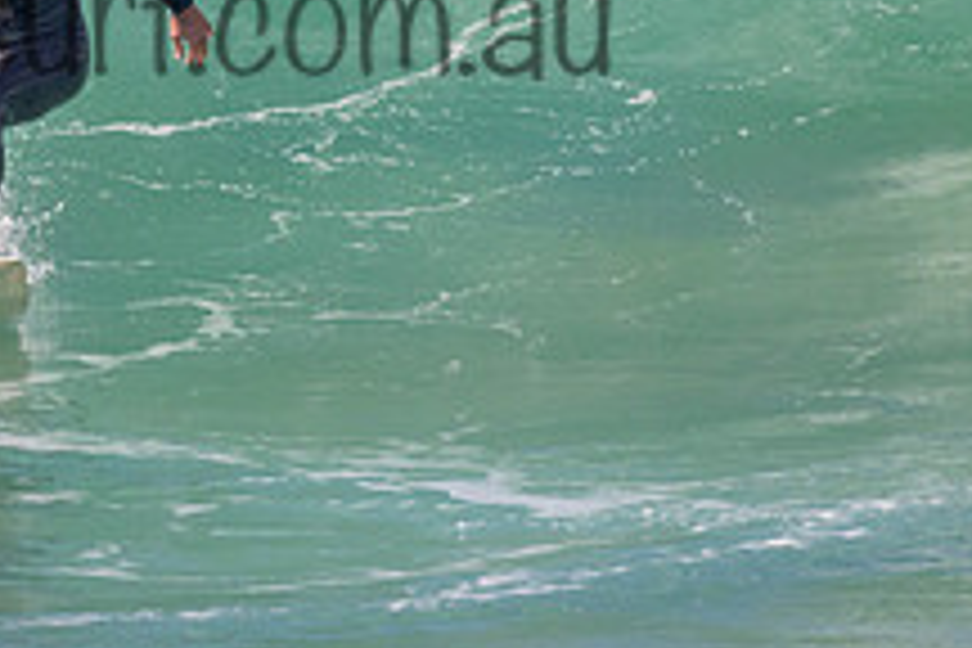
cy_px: -29
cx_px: 135
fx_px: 58126
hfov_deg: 1.0
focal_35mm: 2153
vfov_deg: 0.6
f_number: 11
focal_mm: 800
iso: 640
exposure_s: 1/1250
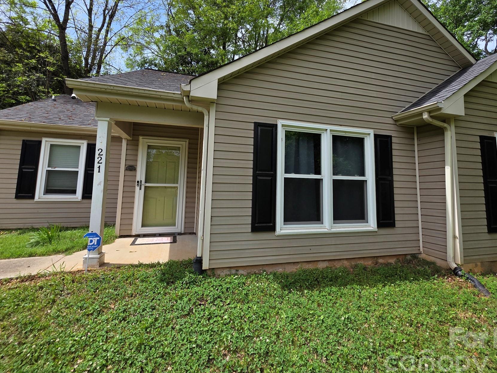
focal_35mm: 16
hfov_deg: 94.4
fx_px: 230
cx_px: 258
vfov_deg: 77.5
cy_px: 156
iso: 50
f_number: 1.9
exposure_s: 1/2000
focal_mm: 2.2
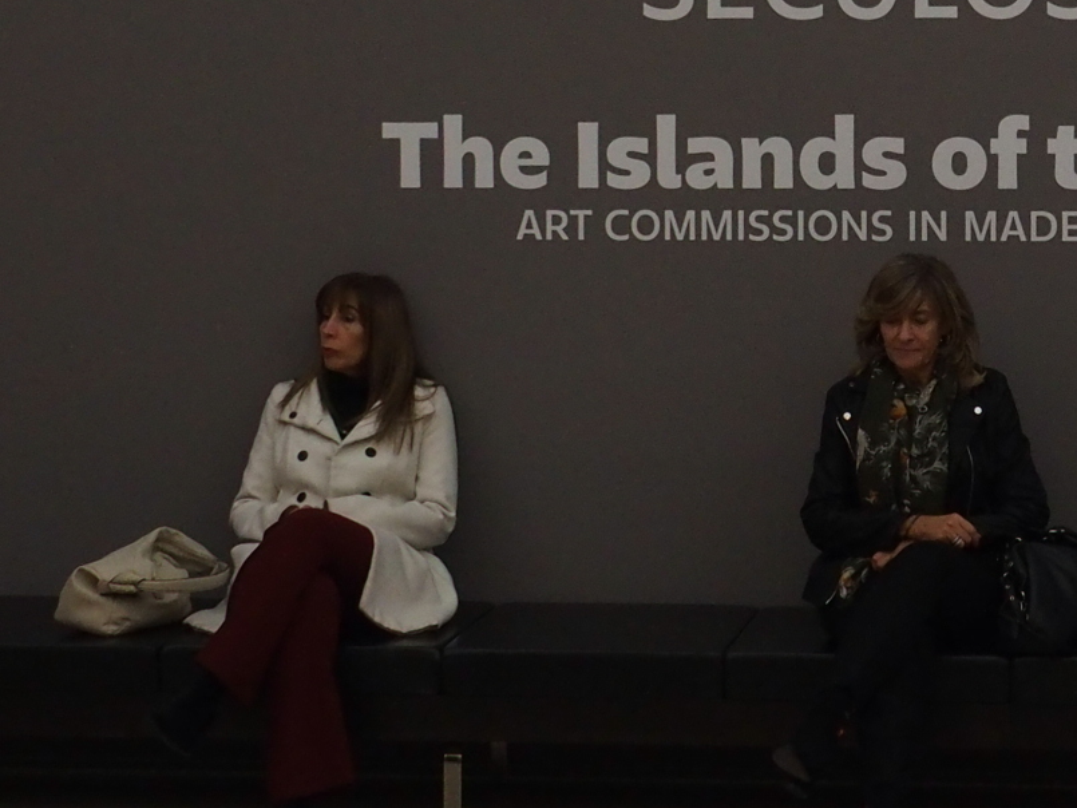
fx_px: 3641
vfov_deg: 12.6
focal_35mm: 117
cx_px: 995
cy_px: 87
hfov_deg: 16.6
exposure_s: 1/50
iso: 500
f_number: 2.8
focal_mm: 9.8
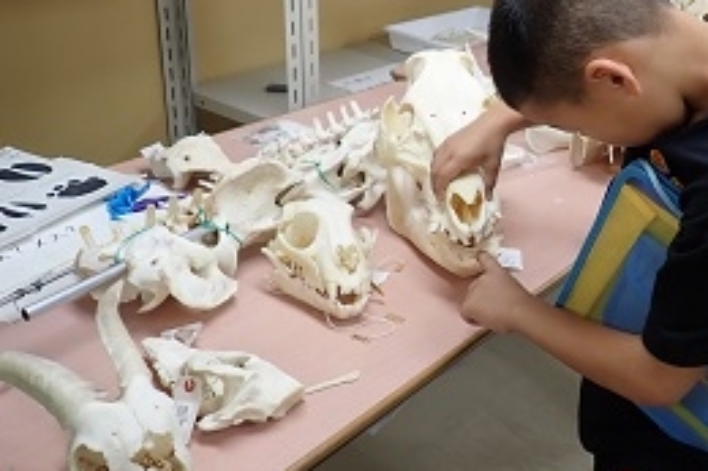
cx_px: 547
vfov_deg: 31.2
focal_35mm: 42
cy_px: 105
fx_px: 825
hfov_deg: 44.6
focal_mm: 4.5
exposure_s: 1/125
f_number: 2
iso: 160
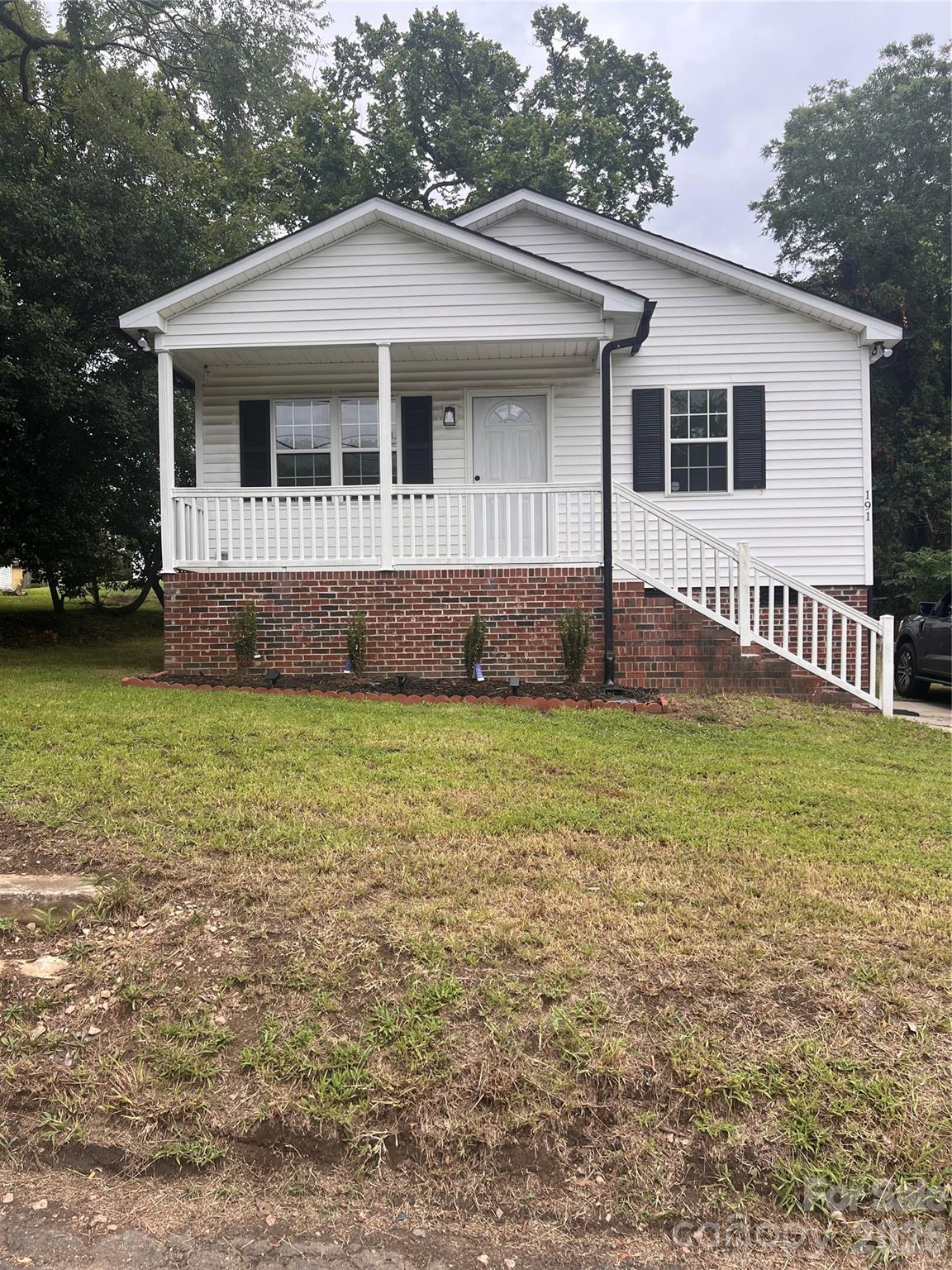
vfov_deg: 67.3
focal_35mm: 26
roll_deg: +0.5
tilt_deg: +0.2
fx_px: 953
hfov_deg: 53.1
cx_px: 476
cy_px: 635
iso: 50
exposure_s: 1/2695
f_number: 1.5
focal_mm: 5.7
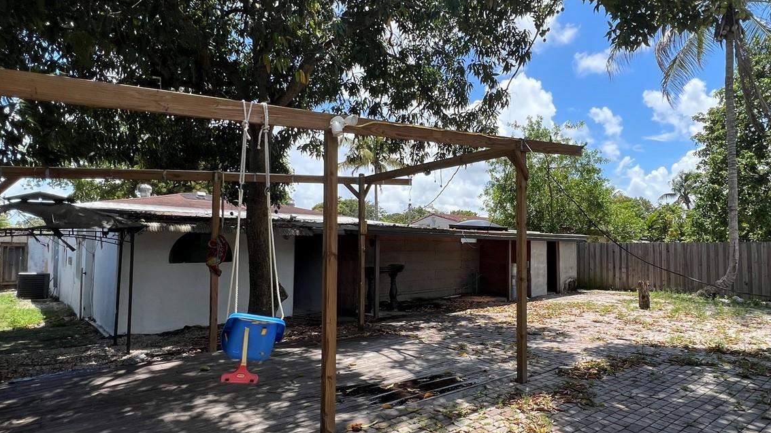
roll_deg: -0.2
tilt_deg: +1.7
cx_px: 456
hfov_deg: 85.7
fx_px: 409
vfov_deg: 55.8
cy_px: 234
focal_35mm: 20
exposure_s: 1/1119
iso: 32
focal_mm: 1.57
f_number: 1.8
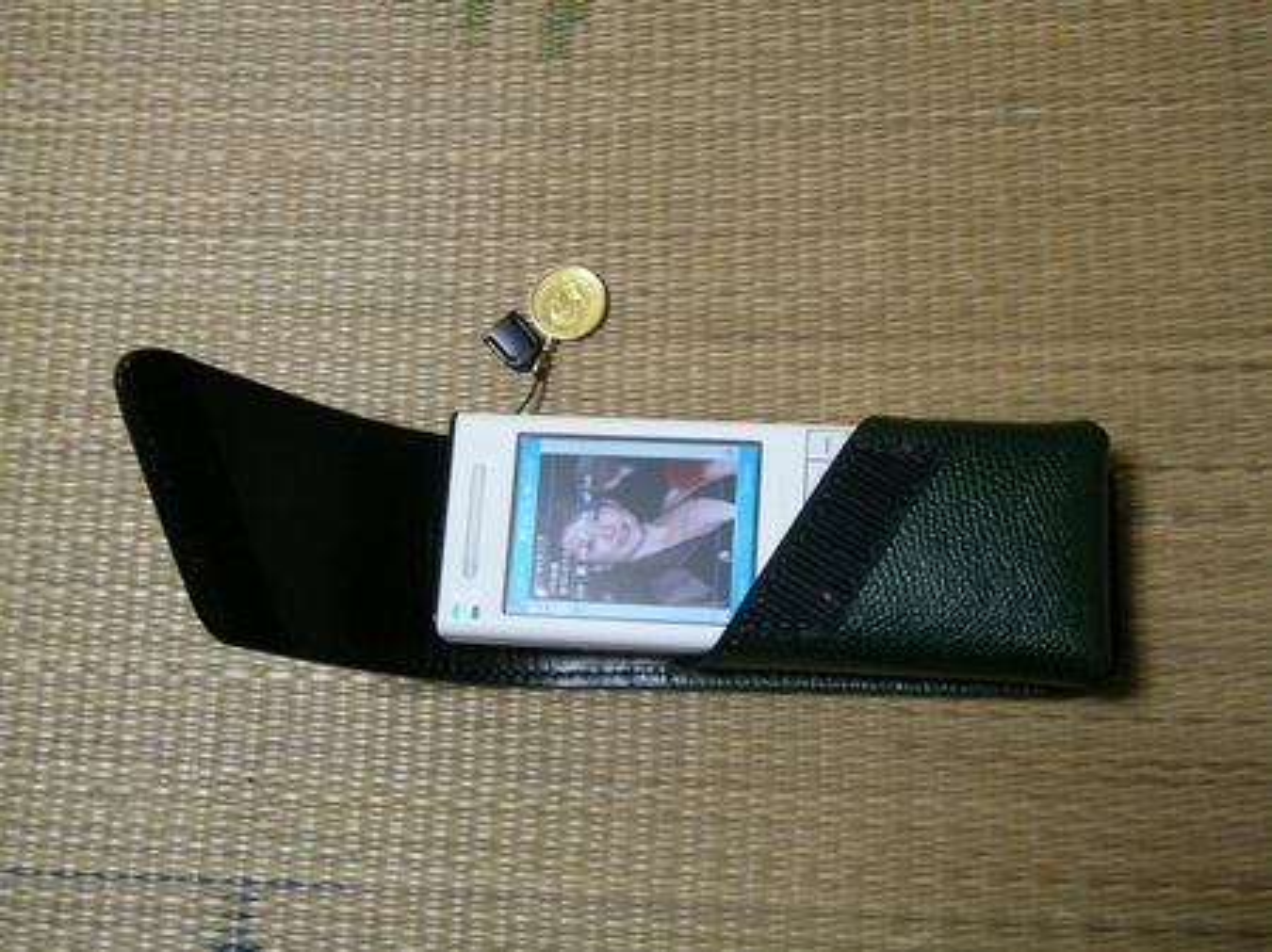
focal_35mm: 48
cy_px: 476
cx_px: 636
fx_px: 1763
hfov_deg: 39.7
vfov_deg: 30.2
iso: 100
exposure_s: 1/11.3
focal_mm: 7.4
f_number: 3.1
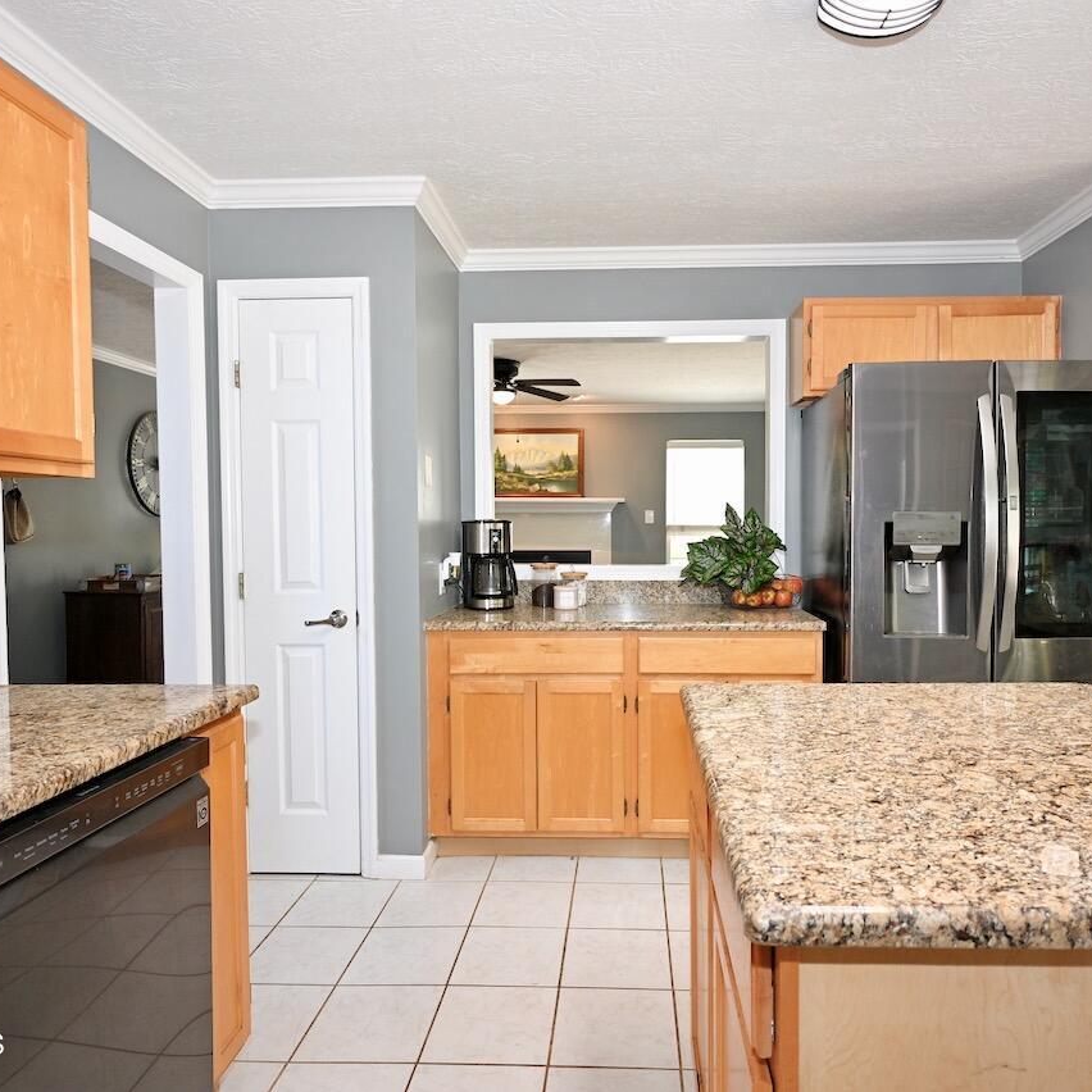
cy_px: 546
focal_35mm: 23
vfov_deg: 67.3
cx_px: 597
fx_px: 821
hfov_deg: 67.1
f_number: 4
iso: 360
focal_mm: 12
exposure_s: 1/60
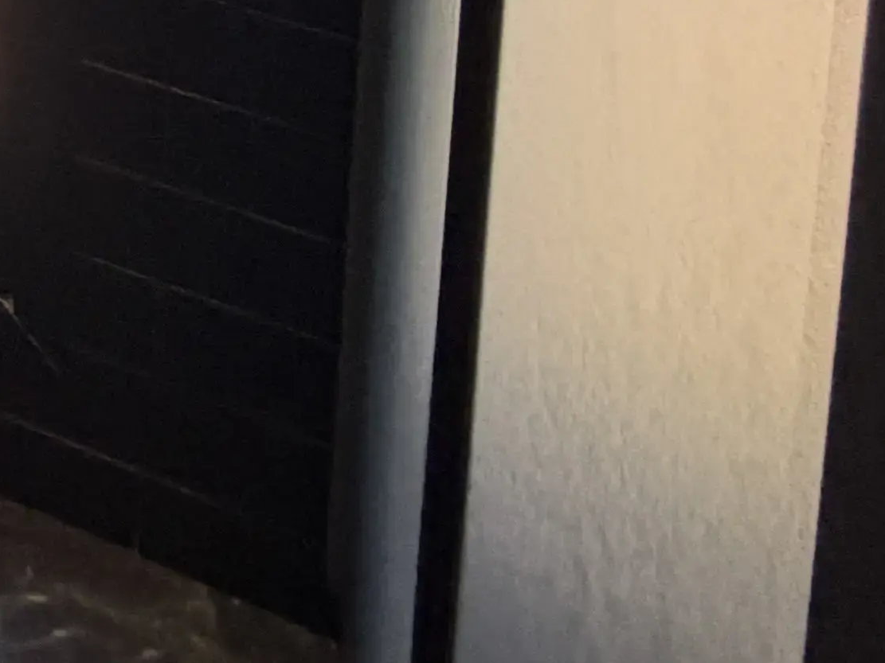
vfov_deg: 13.3
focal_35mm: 72
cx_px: -990
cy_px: -1041
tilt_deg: -5.1
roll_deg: +0.3
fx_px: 1841
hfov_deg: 17.3
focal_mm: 2.22
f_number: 2.2
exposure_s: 1/121
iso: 125
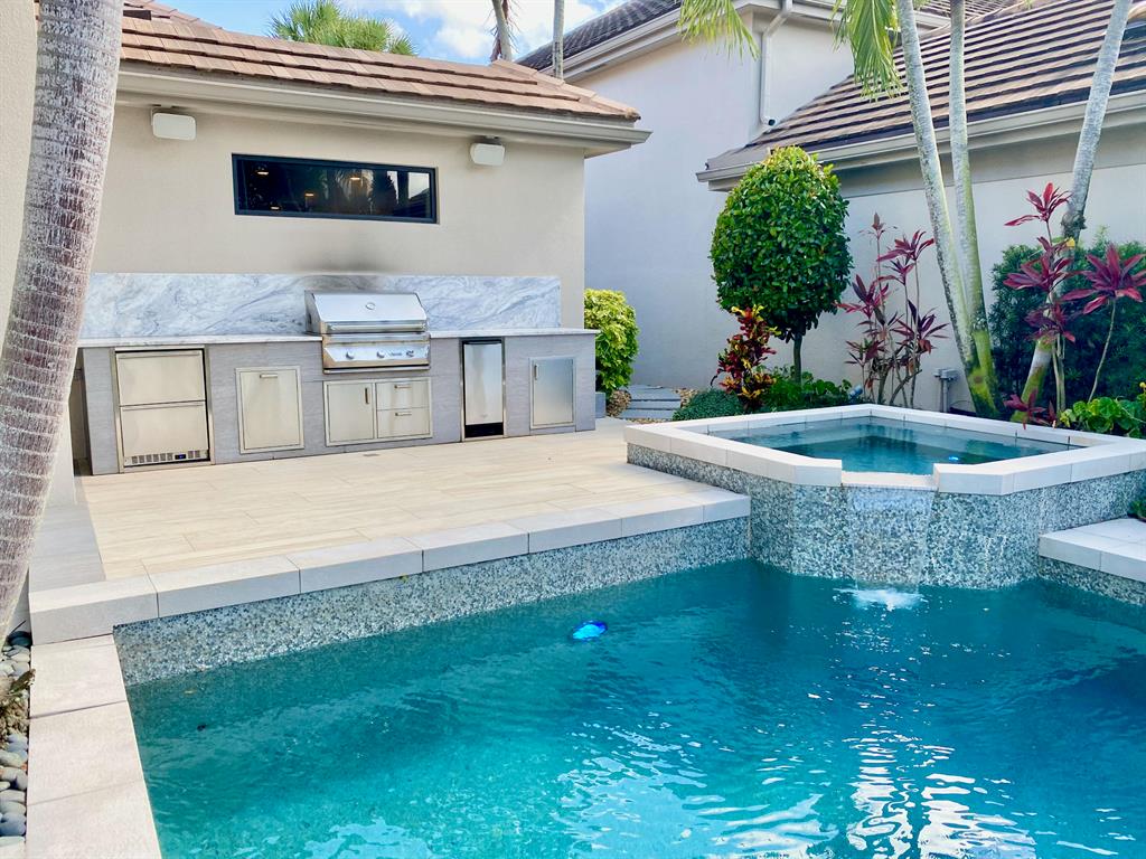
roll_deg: -2.1
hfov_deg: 67.3
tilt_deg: -7.1
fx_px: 861
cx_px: 573
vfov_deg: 53.1
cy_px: 430
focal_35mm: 26
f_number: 1.8
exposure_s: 1/382
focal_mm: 4.25
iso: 32
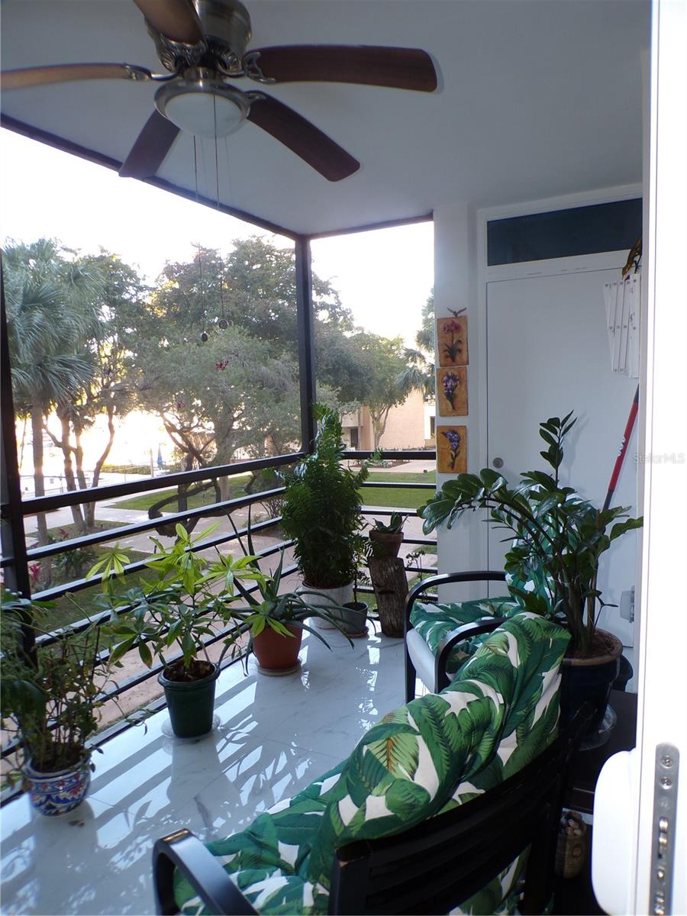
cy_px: 458
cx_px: 344
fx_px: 635
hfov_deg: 56.8
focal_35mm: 24
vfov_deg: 71.6
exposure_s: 1/38
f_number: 3
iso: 100
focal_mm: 4.3
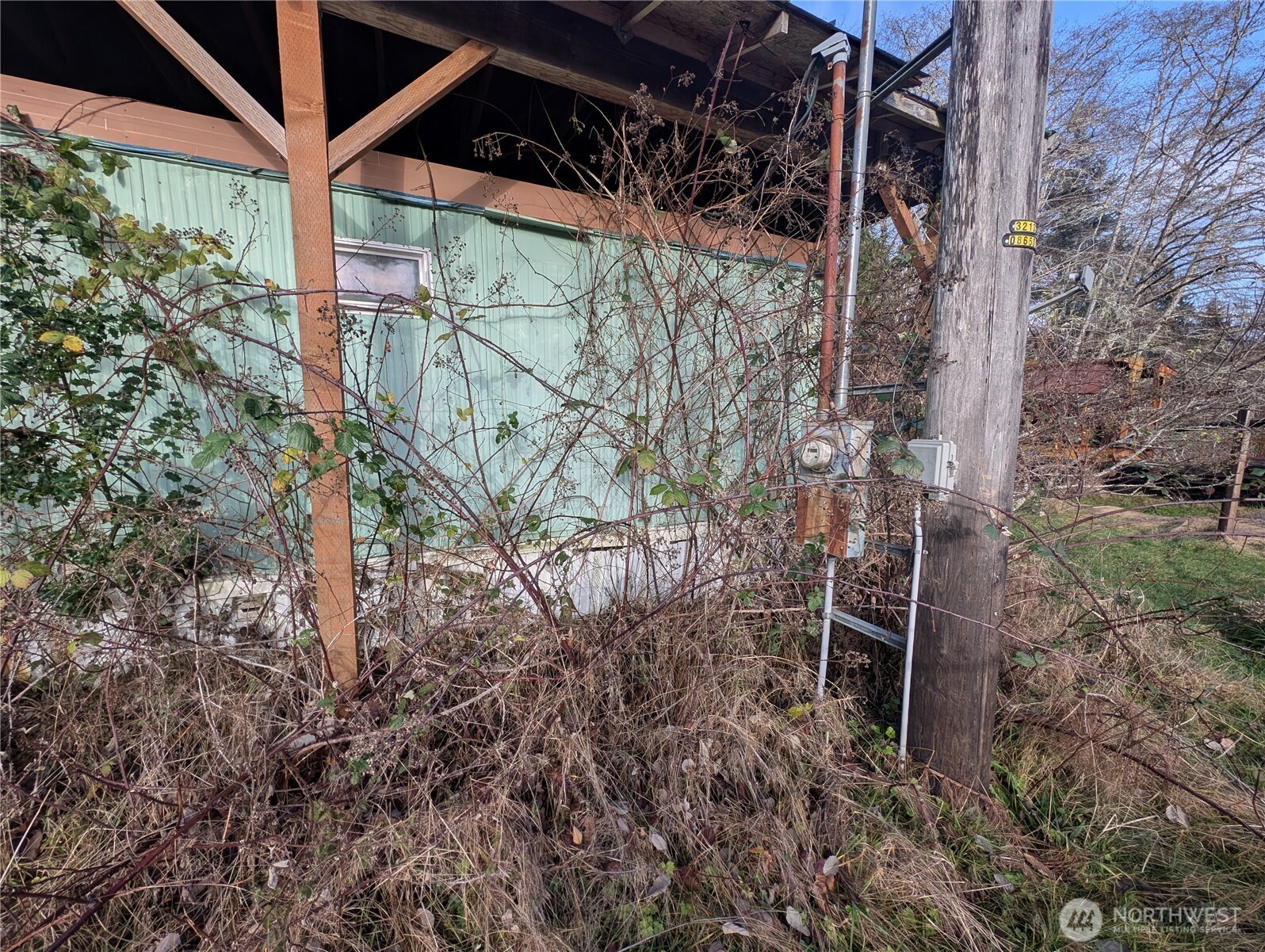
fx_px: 439
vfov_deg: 94.6
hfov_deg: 110.5
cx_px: 632
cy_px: 476
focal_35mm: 12
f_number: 1.95
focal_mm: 2.23
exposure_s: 1/410
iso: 36
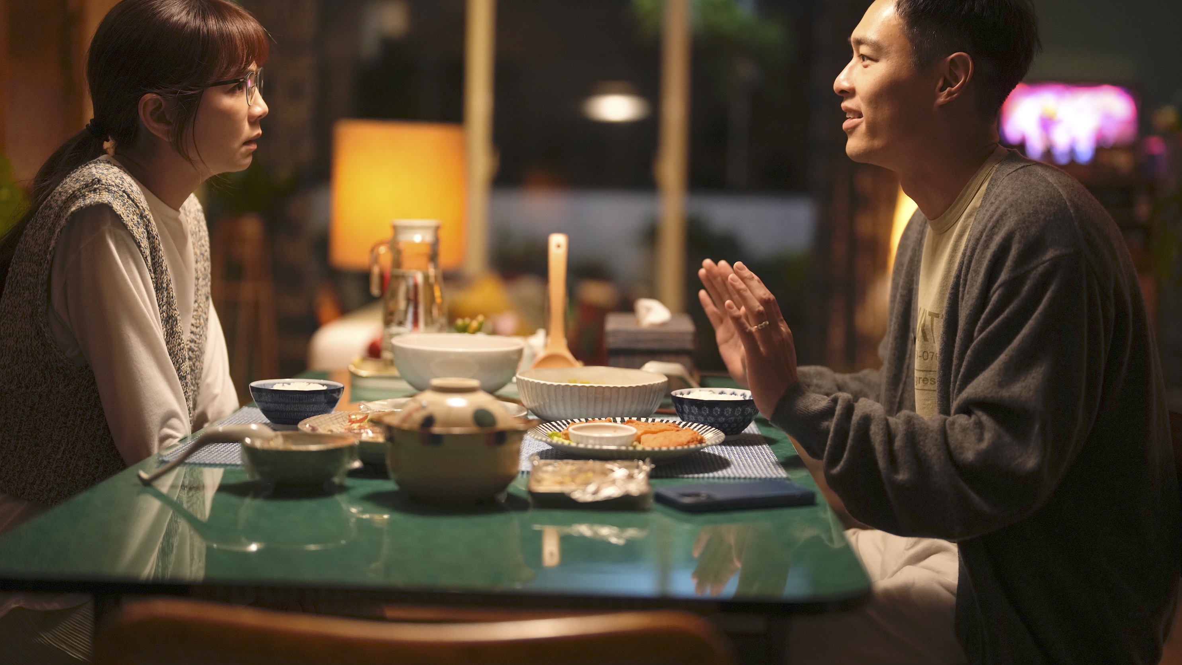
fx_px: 1661
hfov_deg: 39.2
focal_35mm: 53
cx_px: 591
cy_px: 271
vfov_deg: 22.6
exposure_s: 1/250
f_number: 1.2
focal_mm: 50
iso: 1600
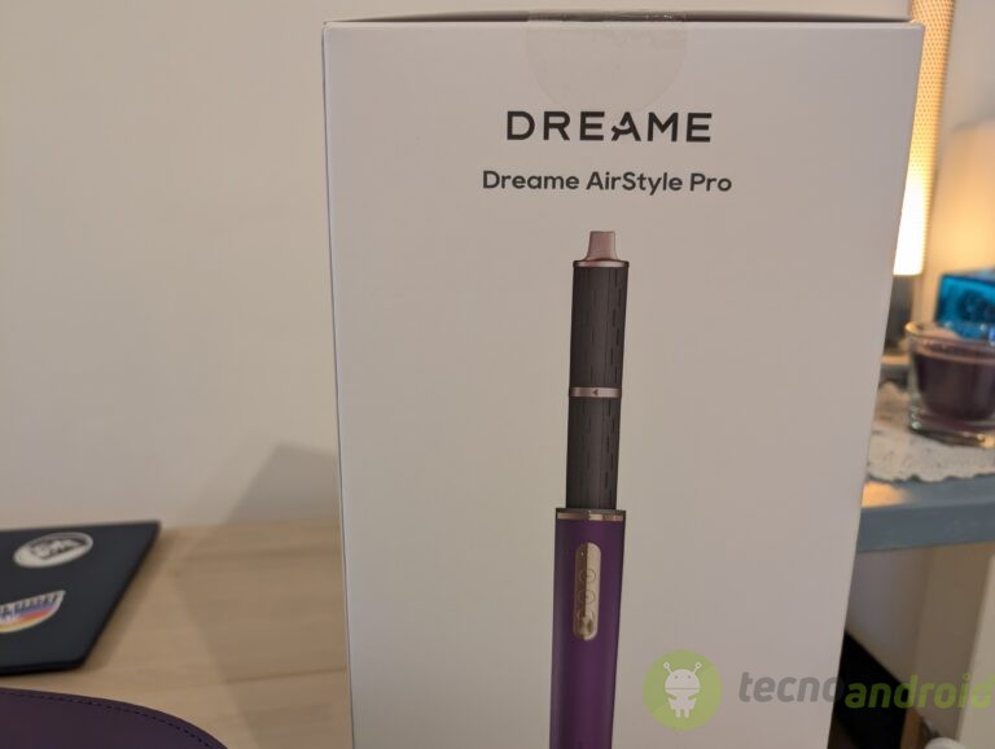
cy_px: 374
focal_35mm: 24
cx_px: 498
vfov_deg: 56.9
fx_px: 691
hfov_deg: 71.5
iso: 99
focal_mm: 6.9
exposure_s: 1/100
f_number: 1.68
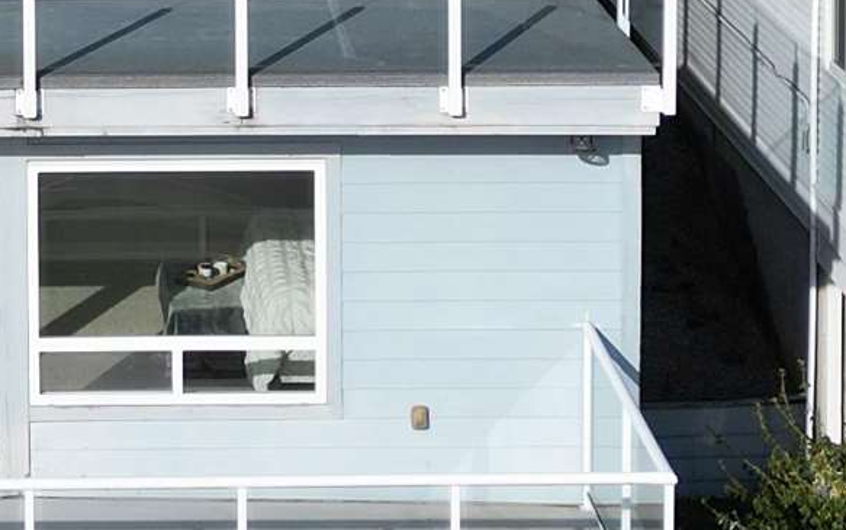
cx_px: 65
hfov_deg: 15.4
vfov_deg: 9.5
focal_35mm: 134
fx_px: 3091
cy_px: -318
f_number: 1.7
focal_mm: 6.72
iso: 110
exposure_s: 1/3200
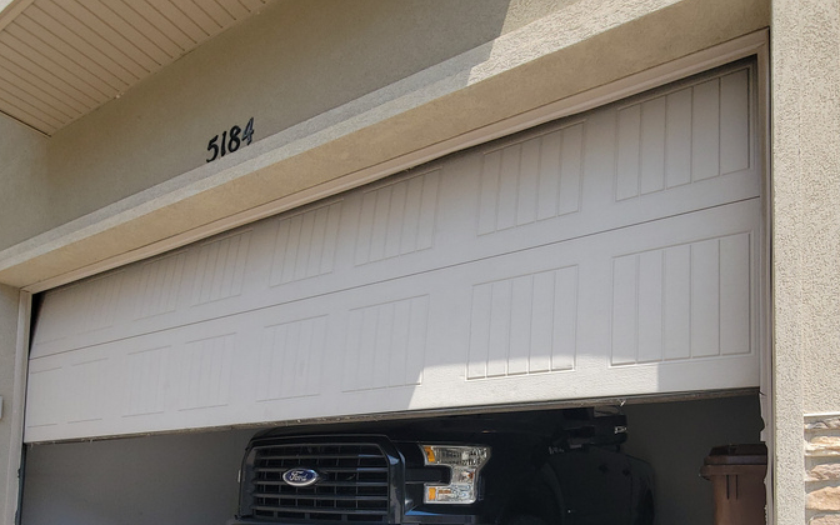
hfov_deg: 81.7
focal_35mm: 21
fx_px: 481
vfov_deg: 50.6
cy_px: 475
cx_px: 484
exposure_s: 1/929
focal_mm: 2.2
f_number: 2.2
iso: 50
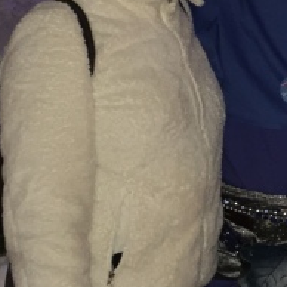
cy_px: 35
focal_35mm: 113
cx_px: 265
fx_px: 1060
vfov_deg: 15.3
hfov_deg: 15.2
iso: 160
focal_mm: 4.15
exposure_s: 1/16
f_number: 2.2
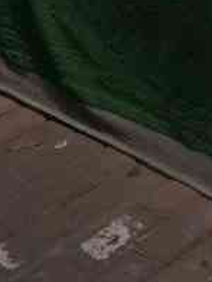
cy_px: -338
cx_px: 363
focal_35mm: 129
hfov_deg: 10.9
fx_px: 1050
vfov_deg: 12.7
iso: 50
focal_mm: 3.95
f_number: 2.2
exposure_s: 1/50
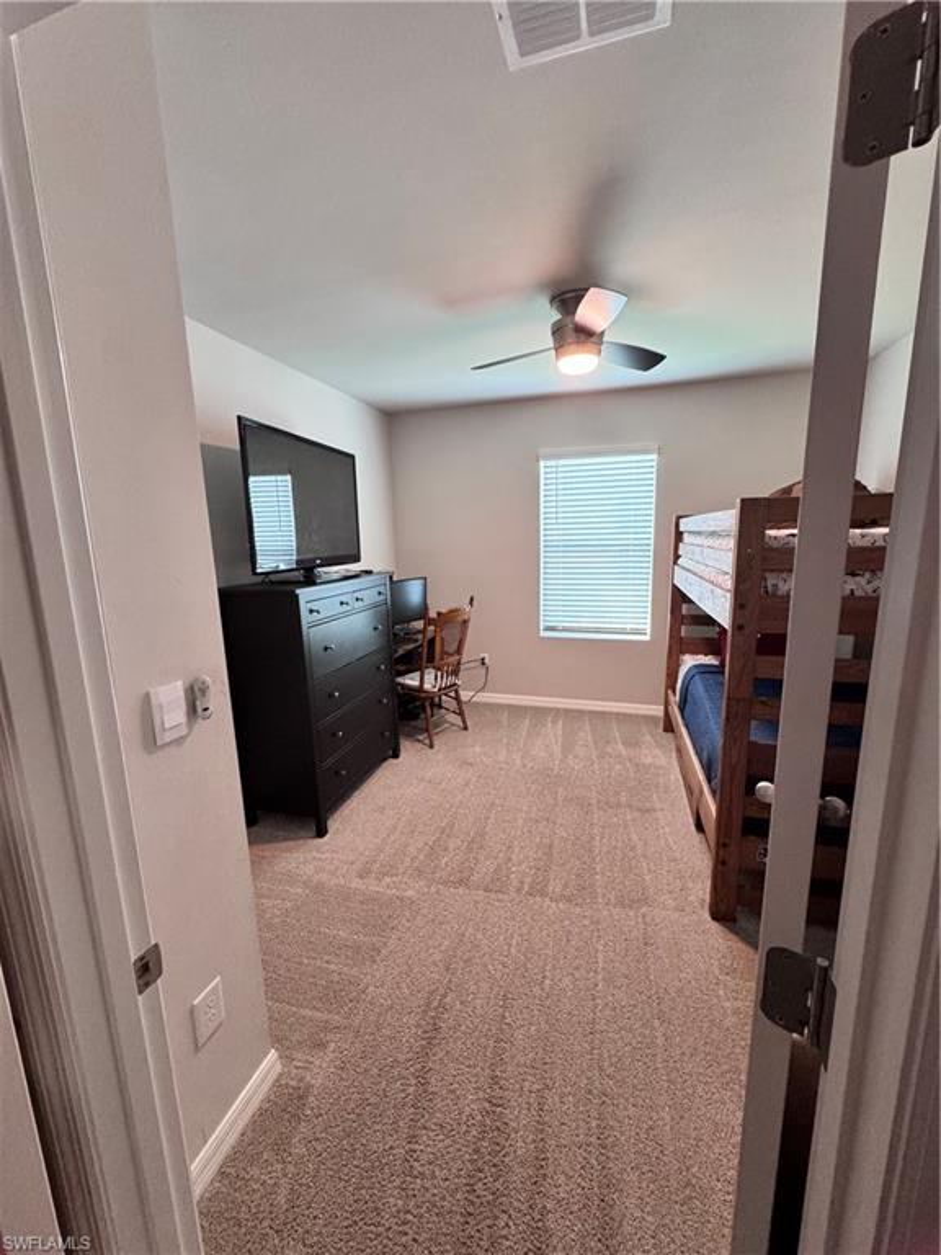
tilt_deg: -10.7
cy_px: 628
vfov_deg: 102.1
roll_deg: +1.5
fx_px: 507
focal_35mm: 14
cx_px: 470
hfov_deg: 85.7
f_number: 2.2
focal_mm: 2.22
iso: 400
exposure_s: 1/60
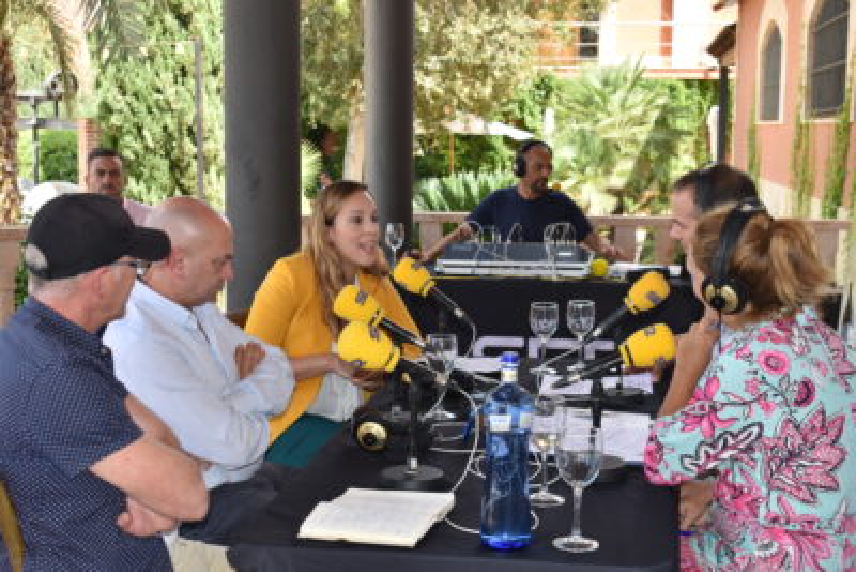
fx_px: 1249
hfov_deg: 37.8
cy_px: 286
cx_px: 428
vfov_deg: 25.8
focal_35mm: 52
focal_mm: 35
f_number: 5.6
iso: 100
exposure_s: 1/125
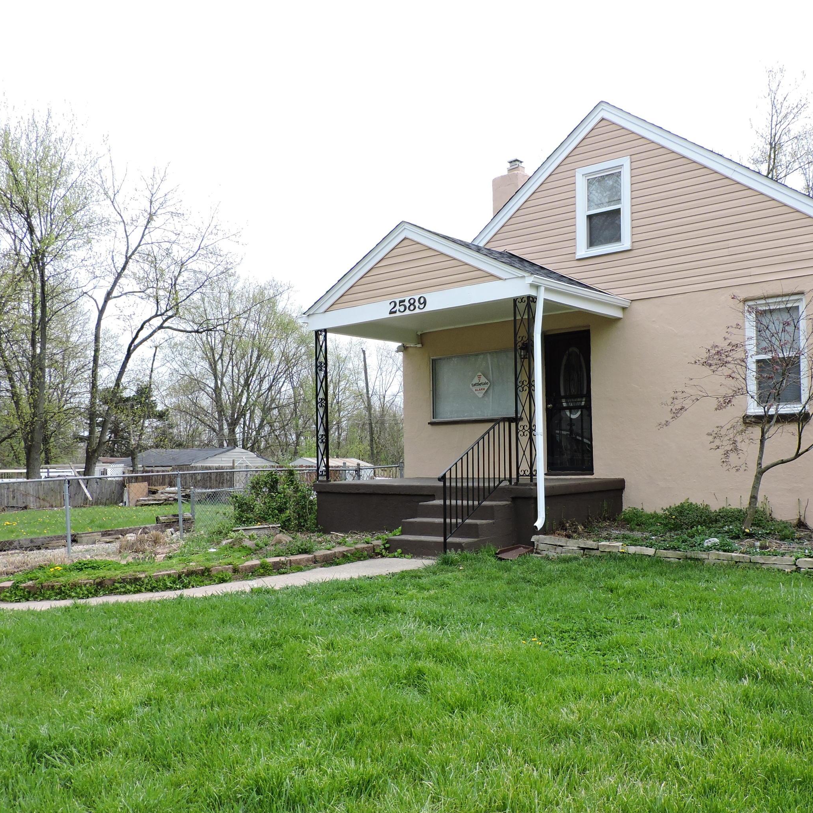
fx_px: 824
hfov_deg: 52.4
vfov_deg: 52.5
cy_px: 437
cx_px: 460
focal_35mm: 31
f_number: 3
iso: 100
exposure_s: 1/640
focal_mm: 4.3
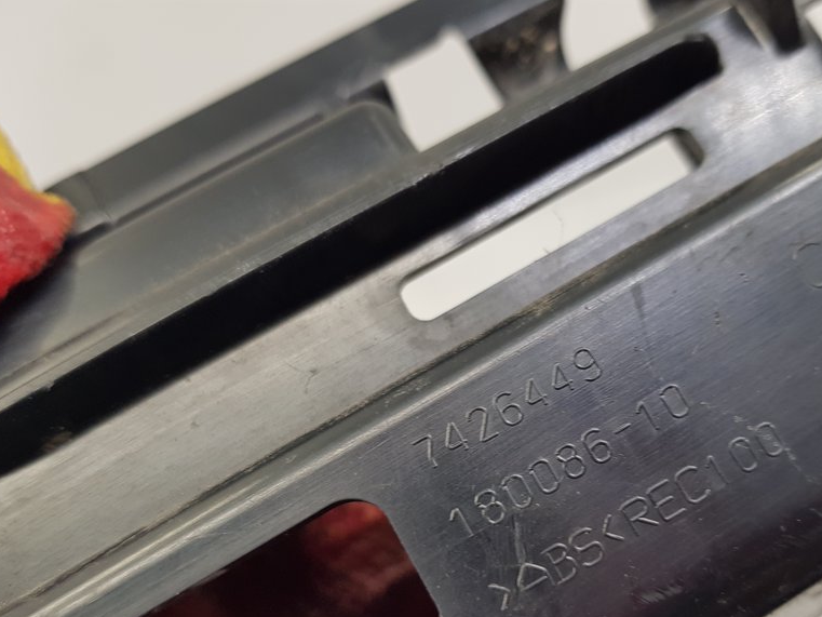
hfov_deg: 52.0
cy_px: 414
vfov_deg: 40.2
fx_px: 831
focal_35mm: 35
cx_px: 521
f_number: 1.7
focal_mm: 4.2
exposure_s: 1/100
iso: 80
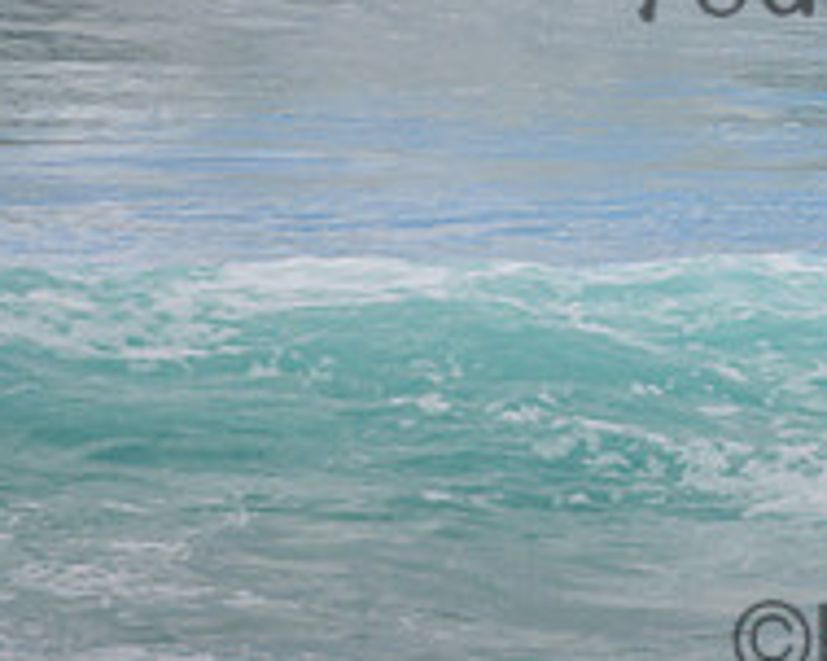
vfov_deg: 1.0
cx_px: 1118
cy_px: -168
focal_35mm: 1580
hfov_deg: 1.2
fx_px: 38652
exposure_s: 1/2000
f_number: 5.6
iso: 250
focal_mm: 400
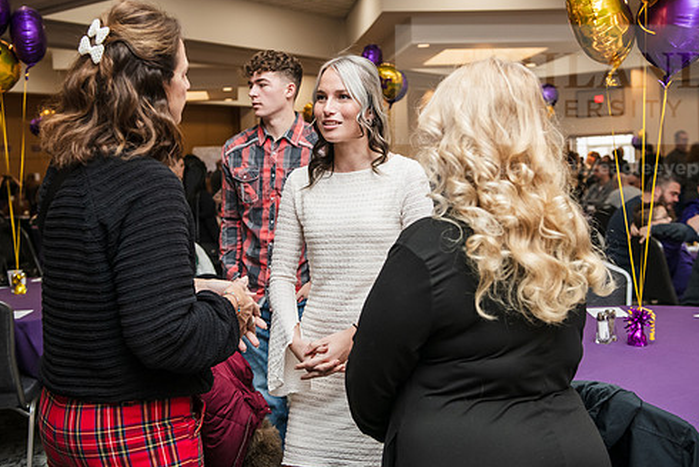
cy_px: 198
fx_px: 874
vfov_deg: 29.8
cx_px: 352
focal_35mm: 45
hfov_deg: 43.6
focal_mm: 38
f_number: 3.5
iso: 1600
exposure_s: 1/200
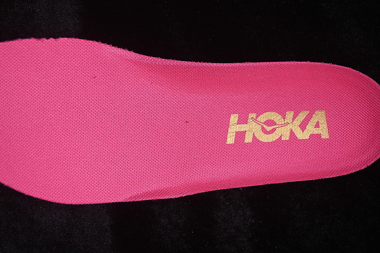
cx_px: 190
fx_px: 792
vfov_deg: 18.2
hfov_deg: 27.0
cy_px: 126
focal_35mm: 75
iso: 160
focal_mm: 50
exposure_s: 1/80
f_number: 7.1
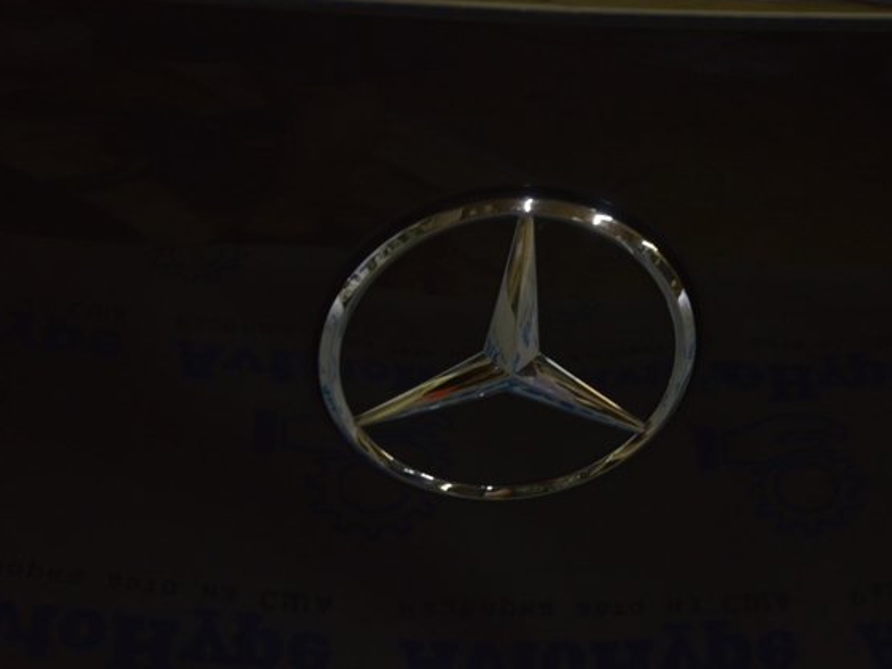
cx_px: 462
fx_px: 2333
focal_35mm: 91
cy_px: 332
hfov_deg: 21.6
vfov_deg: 16.3
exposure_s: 1/20
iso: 400
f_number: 5.6
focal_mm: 55
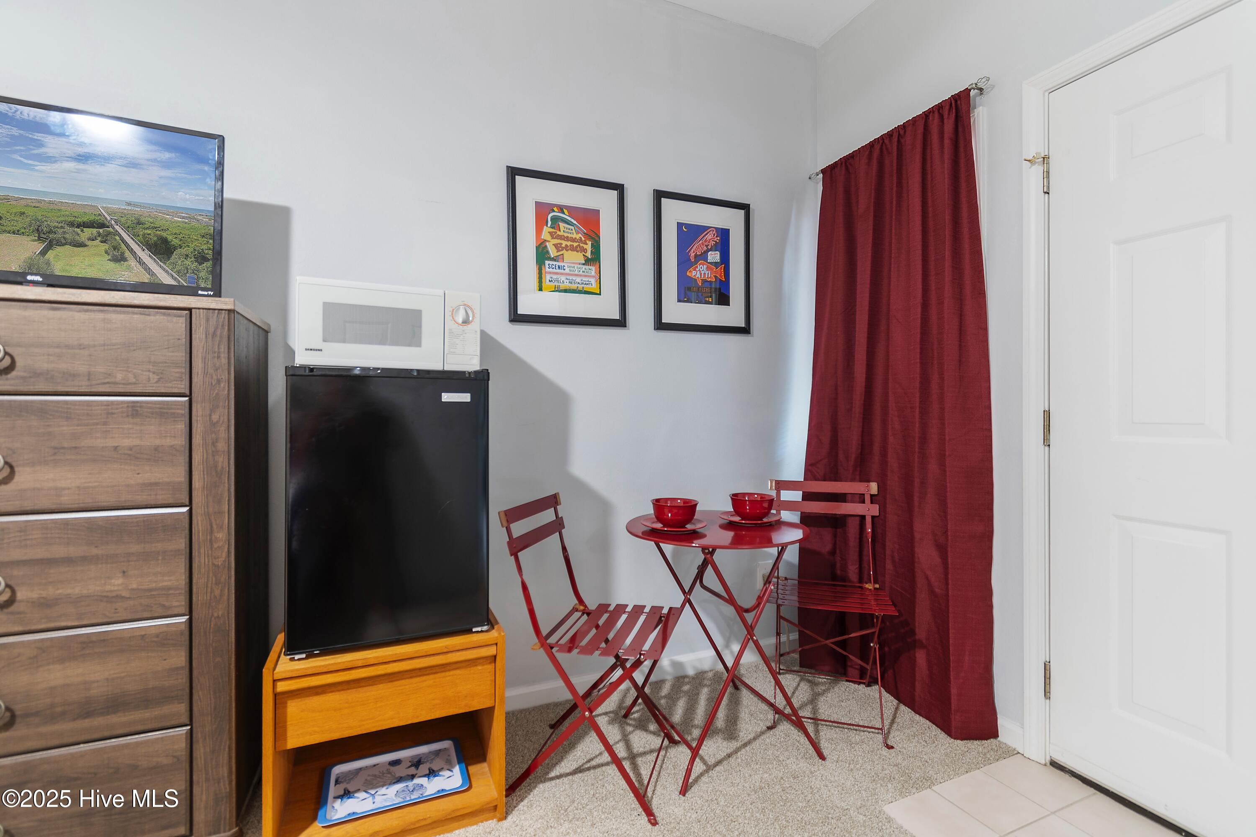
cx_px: 628
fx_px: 523
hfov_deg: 100.4
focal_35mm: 15
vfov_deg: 77.3
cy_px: 418
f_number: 4.5
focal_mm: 10
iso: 100
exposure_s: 2
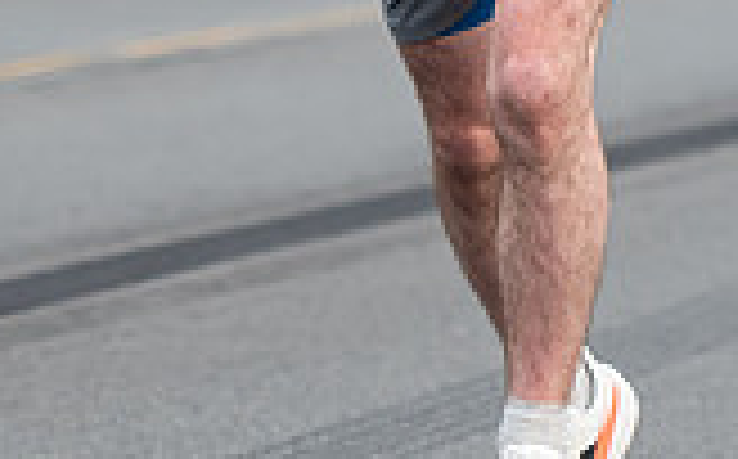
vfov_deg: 2.3
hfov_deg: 3.7
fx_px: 11368
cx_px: 215
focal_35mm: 566
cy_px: -75
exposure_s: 1/800
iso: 500
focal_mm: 116
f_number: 4.5
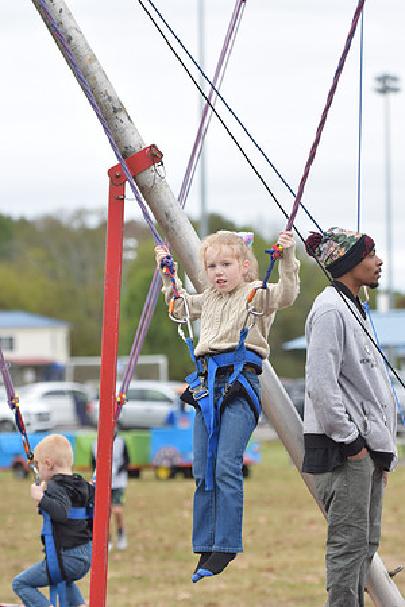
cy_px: 304
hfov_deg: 7.3
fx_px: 3164
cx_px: 202
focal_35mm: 188
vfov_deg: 11.0
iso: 200
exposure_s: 1/500
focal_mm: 125
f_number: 3.5
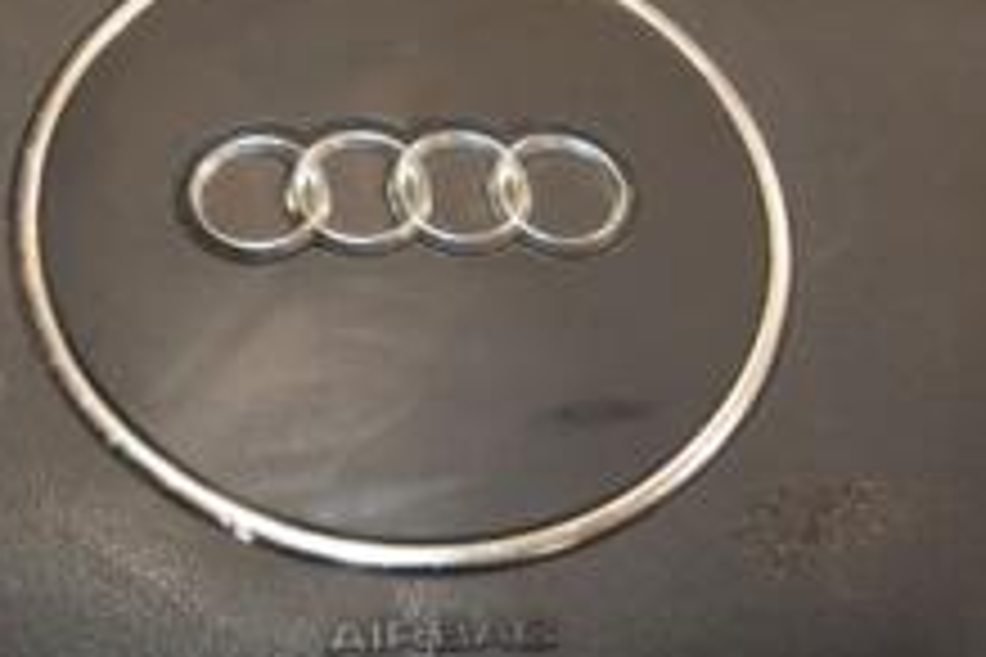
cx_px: 365
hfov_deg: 17.8
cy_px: 364
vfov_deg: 11.9
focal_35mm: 115
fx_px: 3149
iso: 800
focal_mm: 28
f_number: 5.6
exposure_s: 1/200
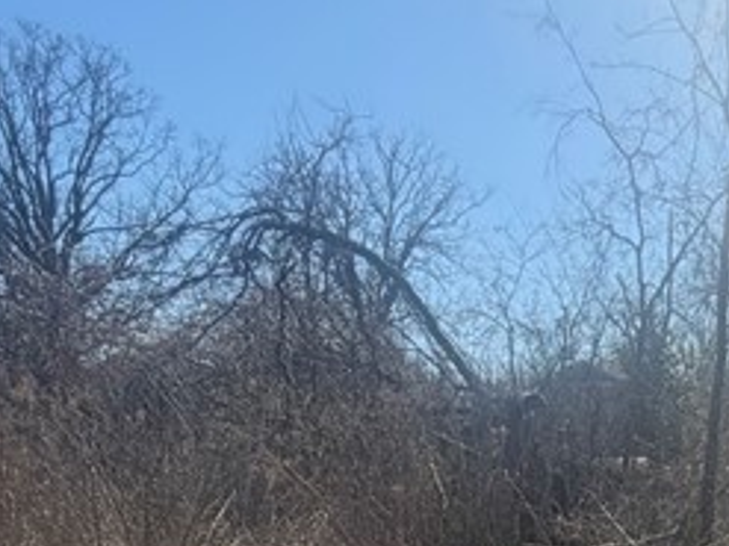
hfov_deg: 30.9
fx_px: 1221
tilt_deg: -13.5
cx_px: 723
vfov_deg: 22.4
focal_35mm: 58
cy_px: 726
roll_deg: -0.3
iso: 25
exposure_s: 1/820
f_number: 2.2
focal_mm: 2.22
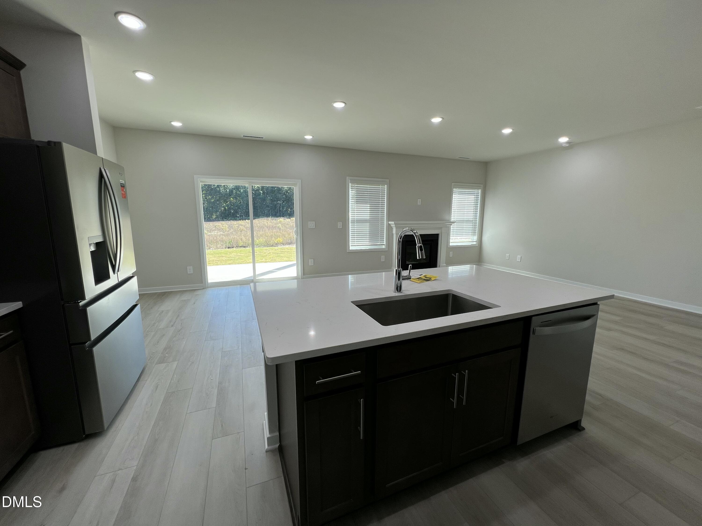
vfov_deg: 89.9
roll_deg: -0.1
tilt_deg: -9.9
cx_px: 351
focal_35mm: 13
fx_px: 264
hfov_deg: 106.2
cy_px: 263
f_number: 1.8
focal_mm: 1.57
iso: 32
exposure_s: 1/125
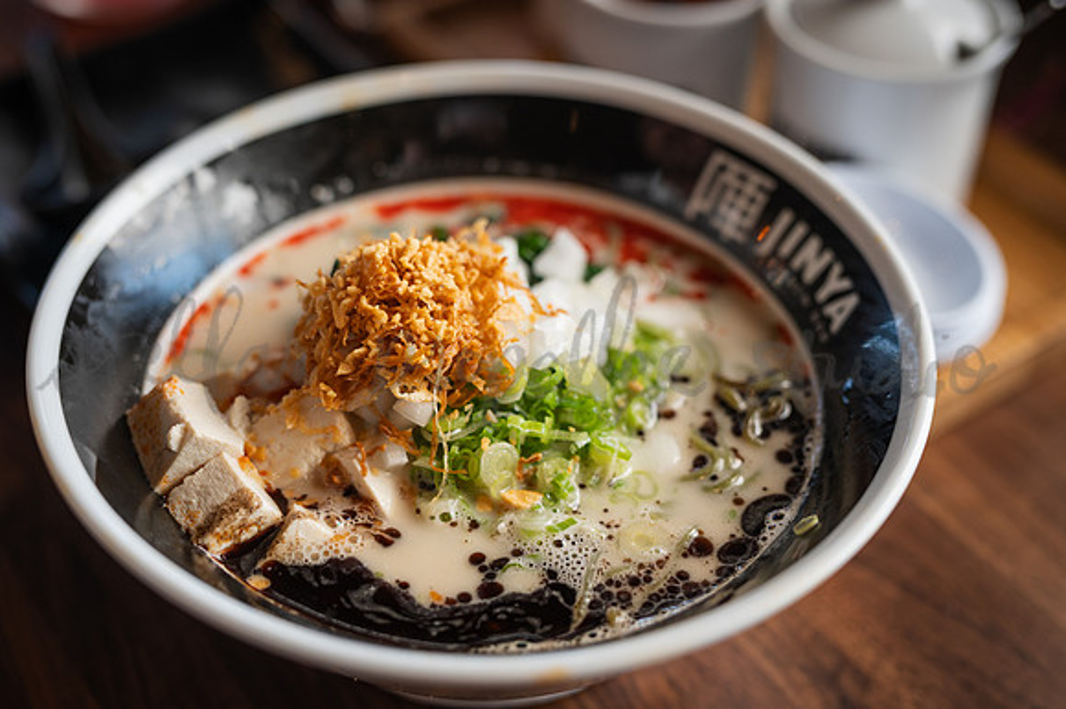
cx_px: 533
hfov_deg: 39.6
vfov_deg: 27.0
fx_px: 1480
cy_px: 354
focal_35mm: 50
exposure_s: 1/320
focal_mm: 50
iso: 400
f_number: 2.8
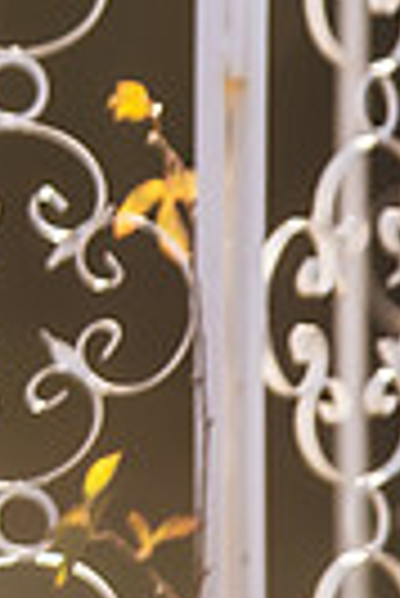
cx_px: -805
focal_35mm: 877
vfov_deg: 2.3
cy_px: -29
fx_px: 14578
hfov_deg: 1.6
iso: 200
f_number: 3.2
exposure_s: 1/1250
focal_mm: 200
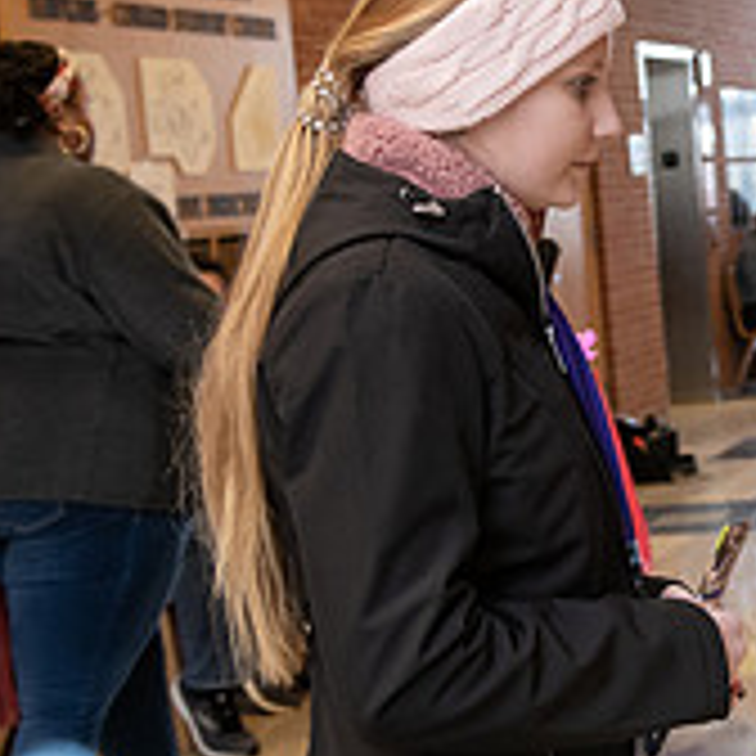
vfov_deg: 17.4
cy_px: 389
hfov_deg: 16.5
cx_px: 968
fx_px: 2471
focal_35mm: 100
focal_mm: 34
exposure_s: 1/160
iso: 1250
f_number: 4.5
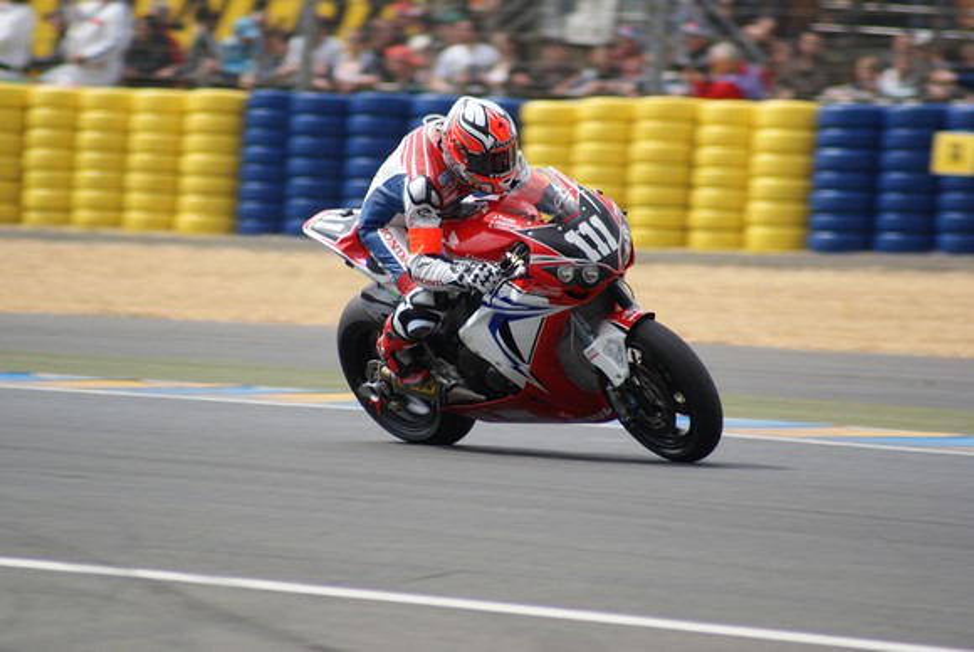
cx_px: 487
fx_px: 12187
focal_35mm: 450
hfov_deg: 4.6
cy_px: 326
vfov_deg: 3.1
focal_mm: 300
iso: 160
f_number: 5.6
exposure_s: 1/500
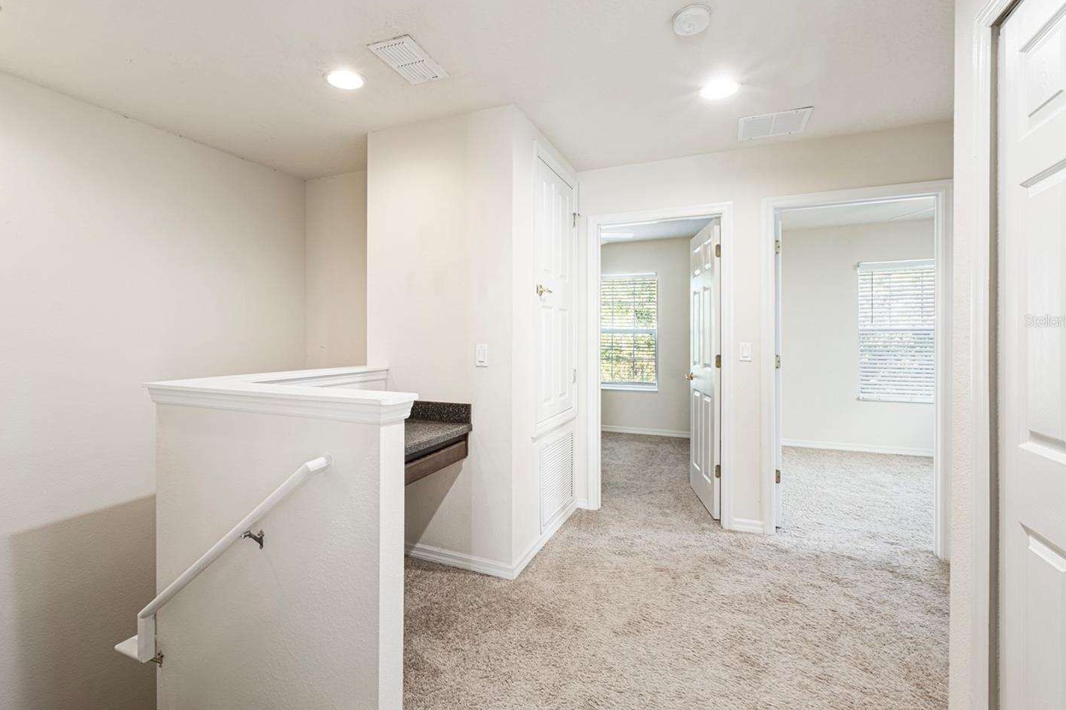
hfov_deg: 93.1
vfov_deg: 70.3
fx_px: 503
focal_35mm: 17
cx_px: 488
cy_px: 321
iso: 200
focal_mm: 10
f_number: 13
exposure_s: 1/2
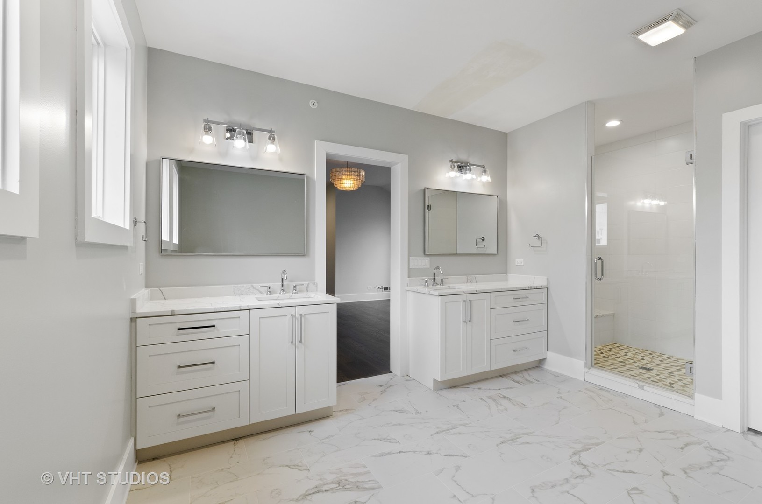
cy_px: 252
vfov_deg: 77.1
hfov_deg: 100.5
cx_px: 381
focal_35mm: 15
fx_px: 317
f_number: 8
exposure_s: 1/10
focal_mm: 10
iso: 200
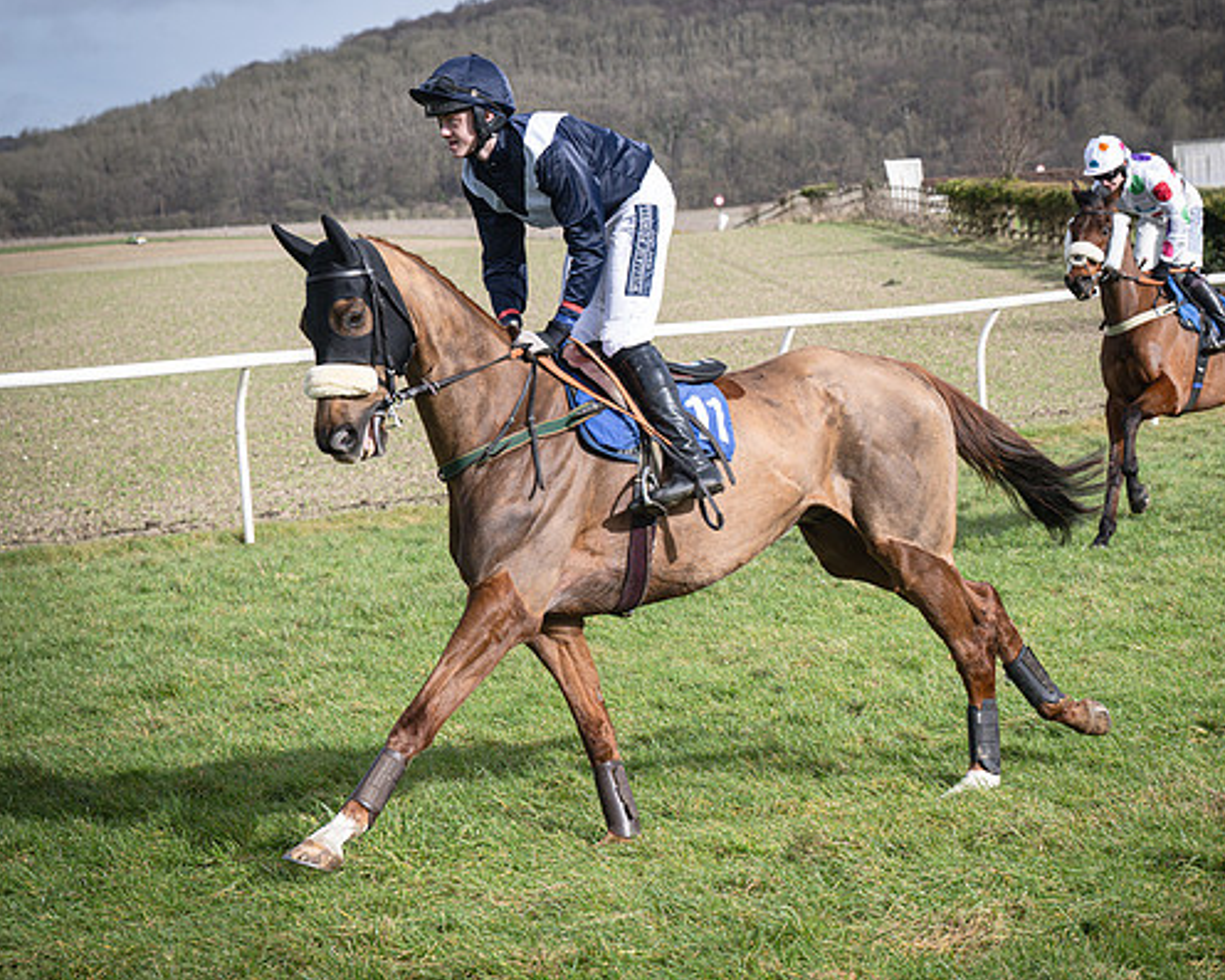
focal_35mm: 110
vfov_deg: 14.0
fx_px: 3989
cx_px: 889
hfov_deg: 17.4
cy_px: 504
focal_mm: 70
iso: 400
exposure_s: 1/1600
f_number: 5.6
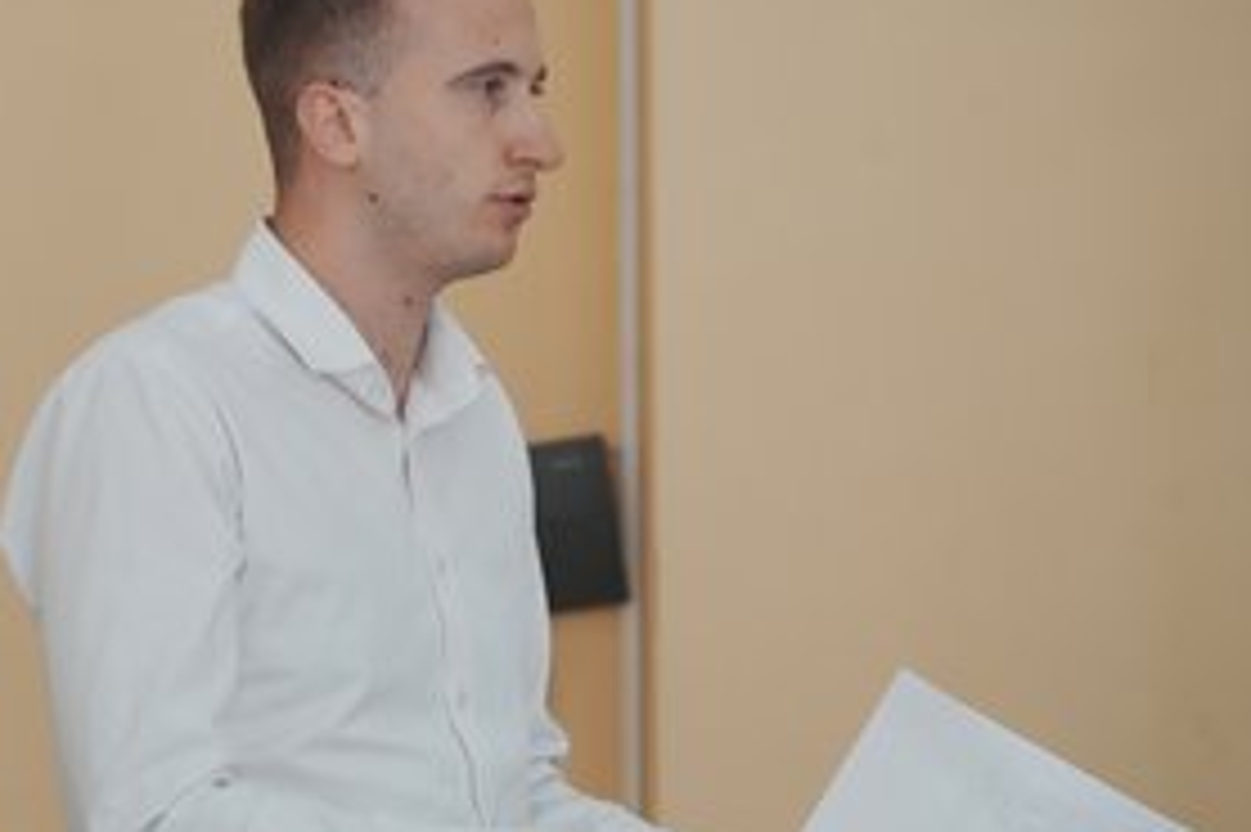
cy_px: 429
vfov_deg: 11.3
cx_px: 464
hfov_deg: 16.9
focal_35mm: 121
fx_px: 4202
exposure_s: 1/500
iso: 800
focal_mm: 84
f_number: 5
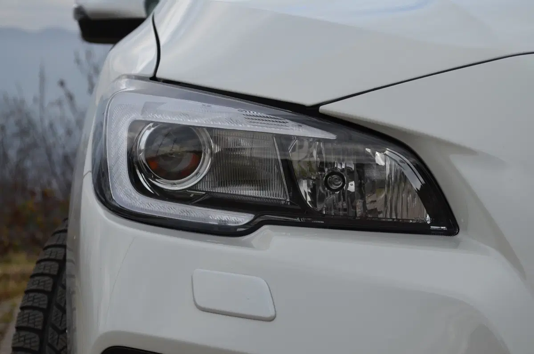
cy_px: 177
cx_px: 267
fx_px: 1221
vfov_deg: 16.5
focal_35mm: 82
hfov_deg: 24.7
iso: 200
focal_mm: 55
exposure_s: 1/200
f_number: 7.1
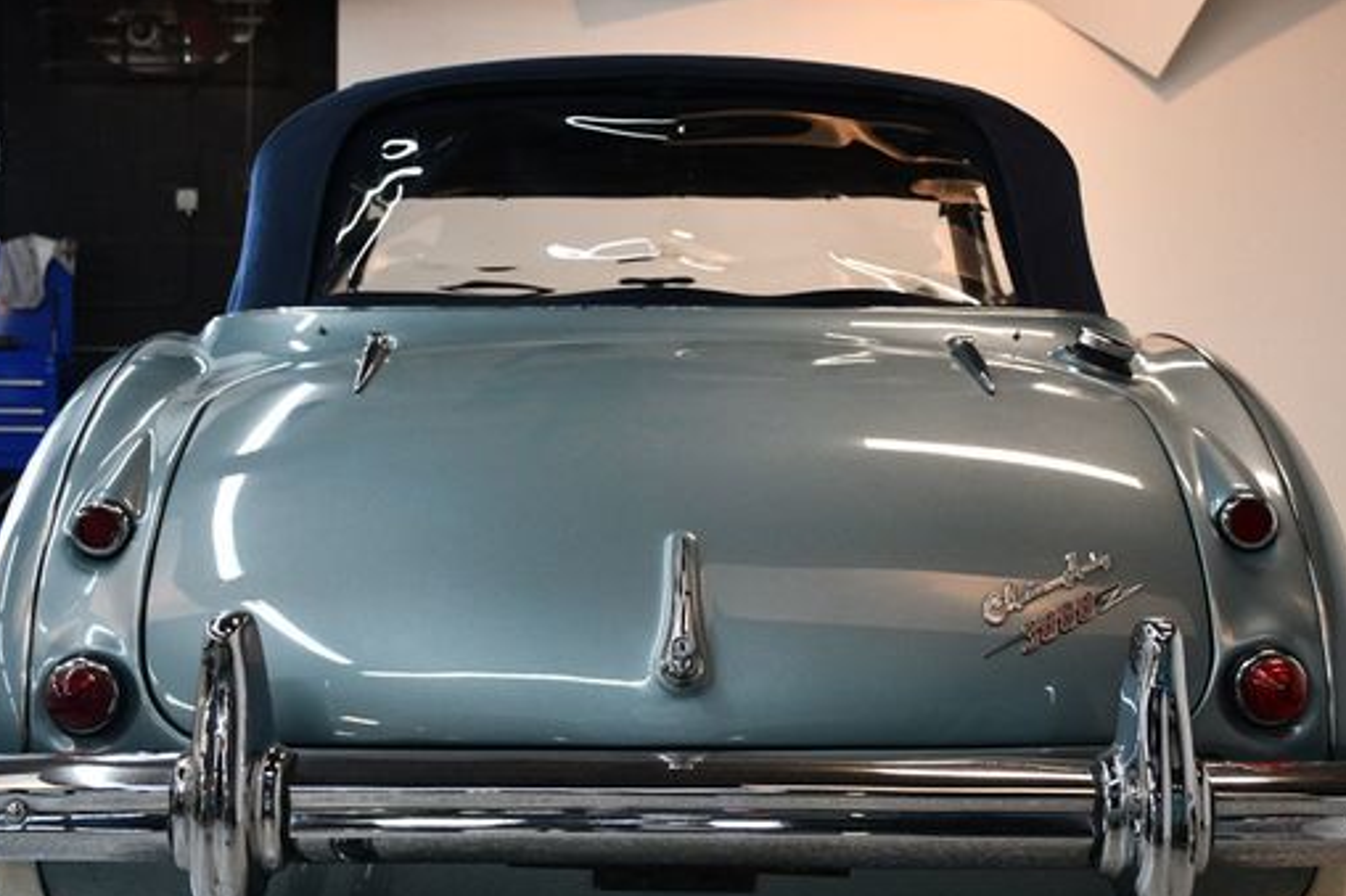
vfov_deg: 27.5
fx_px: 1831
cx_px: 685
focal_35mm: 49
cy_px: 500
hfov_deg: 40.4
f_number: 3.8
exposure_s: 1/125
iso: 1100
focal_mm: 26
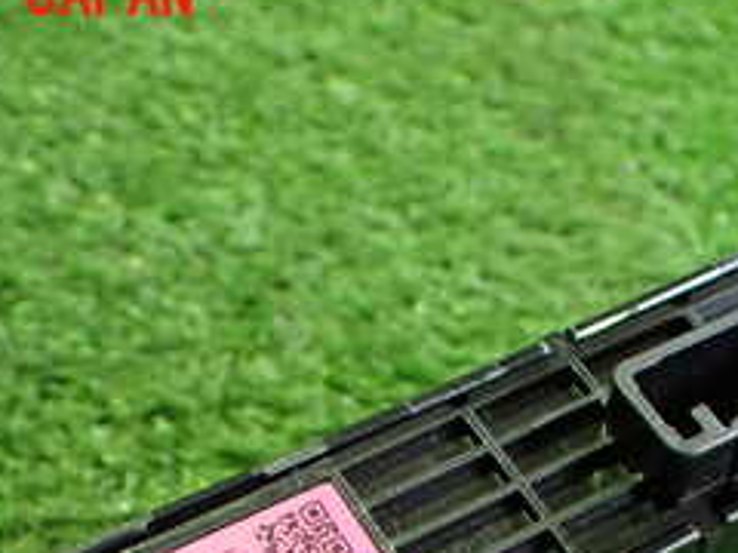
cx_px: 557
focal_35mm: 75
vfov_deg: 18.7
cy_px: 648
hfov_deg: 25.7
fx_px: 1599
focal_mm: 5.4
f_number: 2.3
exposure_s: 1/40
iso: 800
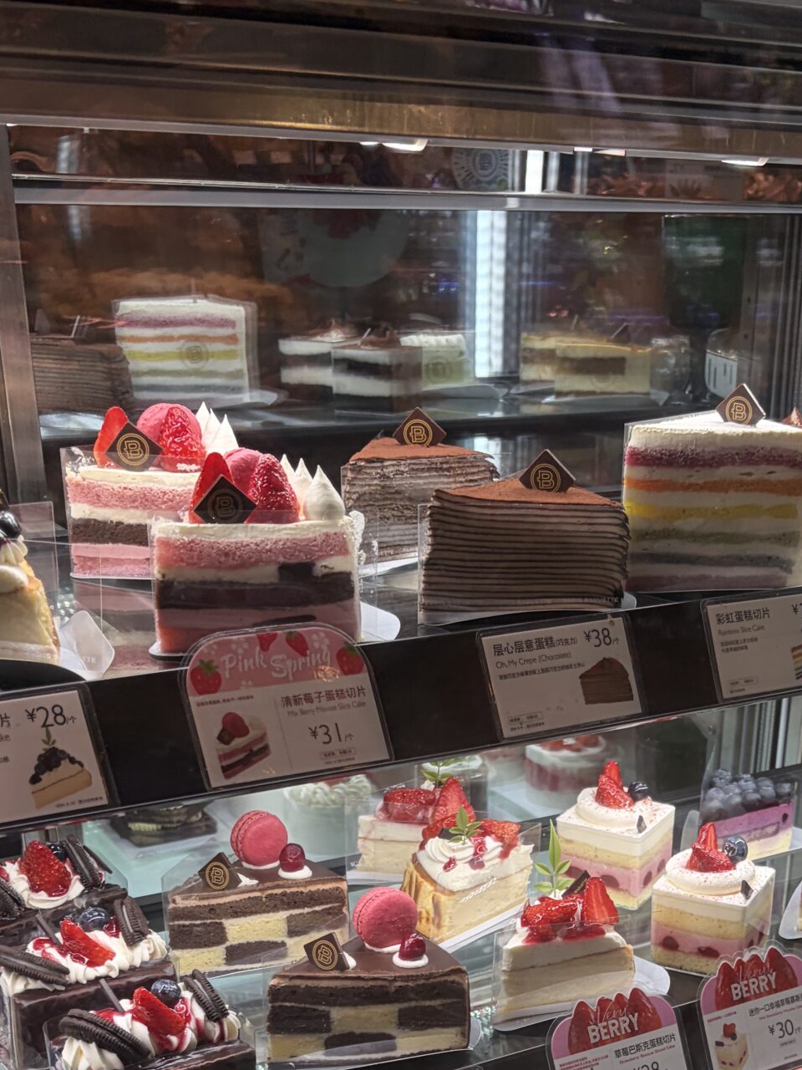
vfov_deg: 34.3
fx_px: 1606
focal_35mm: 52
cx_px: 616
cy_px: 1010
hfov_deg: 27.6
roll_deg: +0.4
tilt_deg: -27.0
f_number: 1.6
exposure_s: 1/523
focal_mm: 5.96
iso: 50
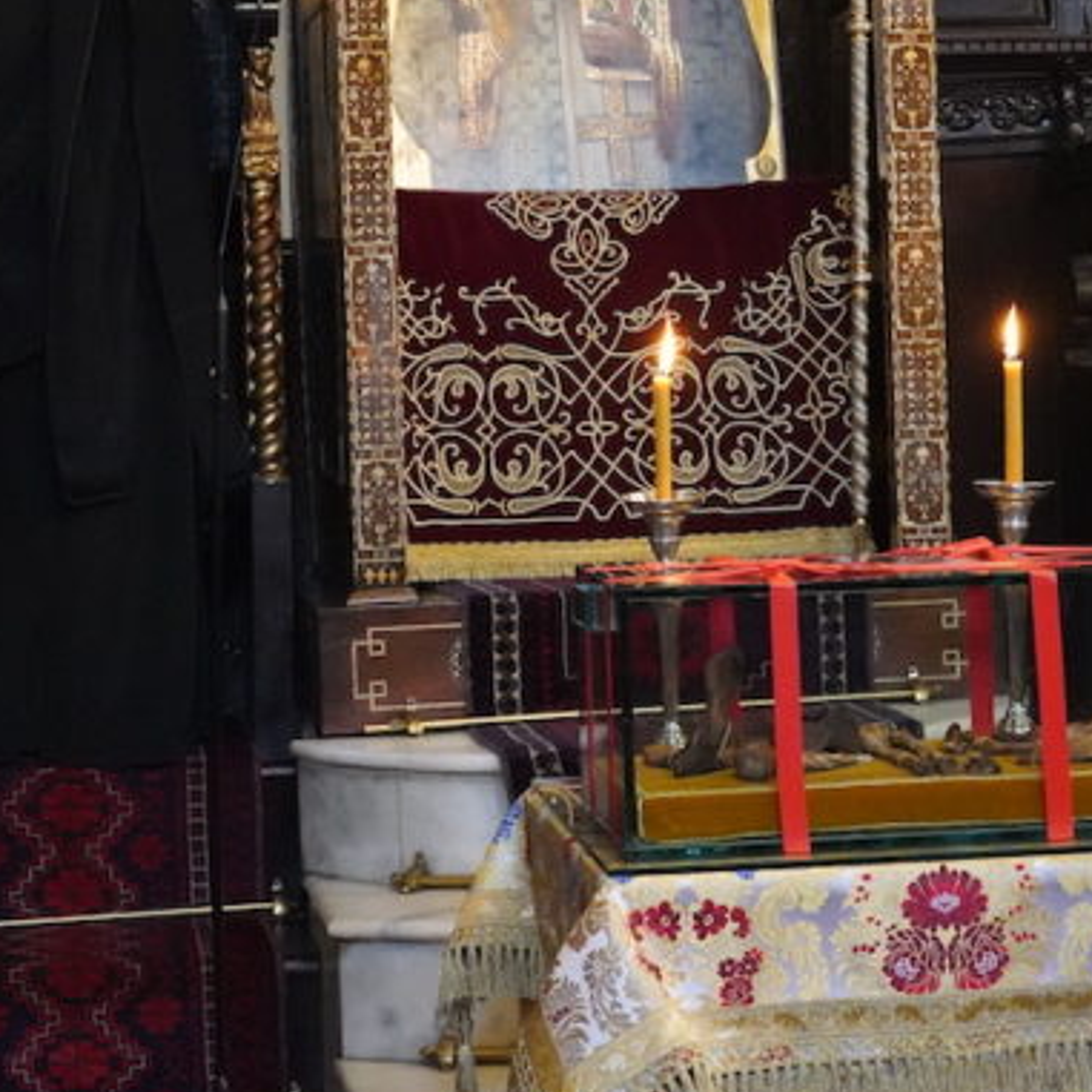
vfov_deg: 18.1
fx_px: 3426
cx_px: 760
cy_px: 394
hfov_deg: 18.0
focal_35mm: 96
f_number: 5.6
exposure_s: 1/160
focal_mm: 42
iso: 16000
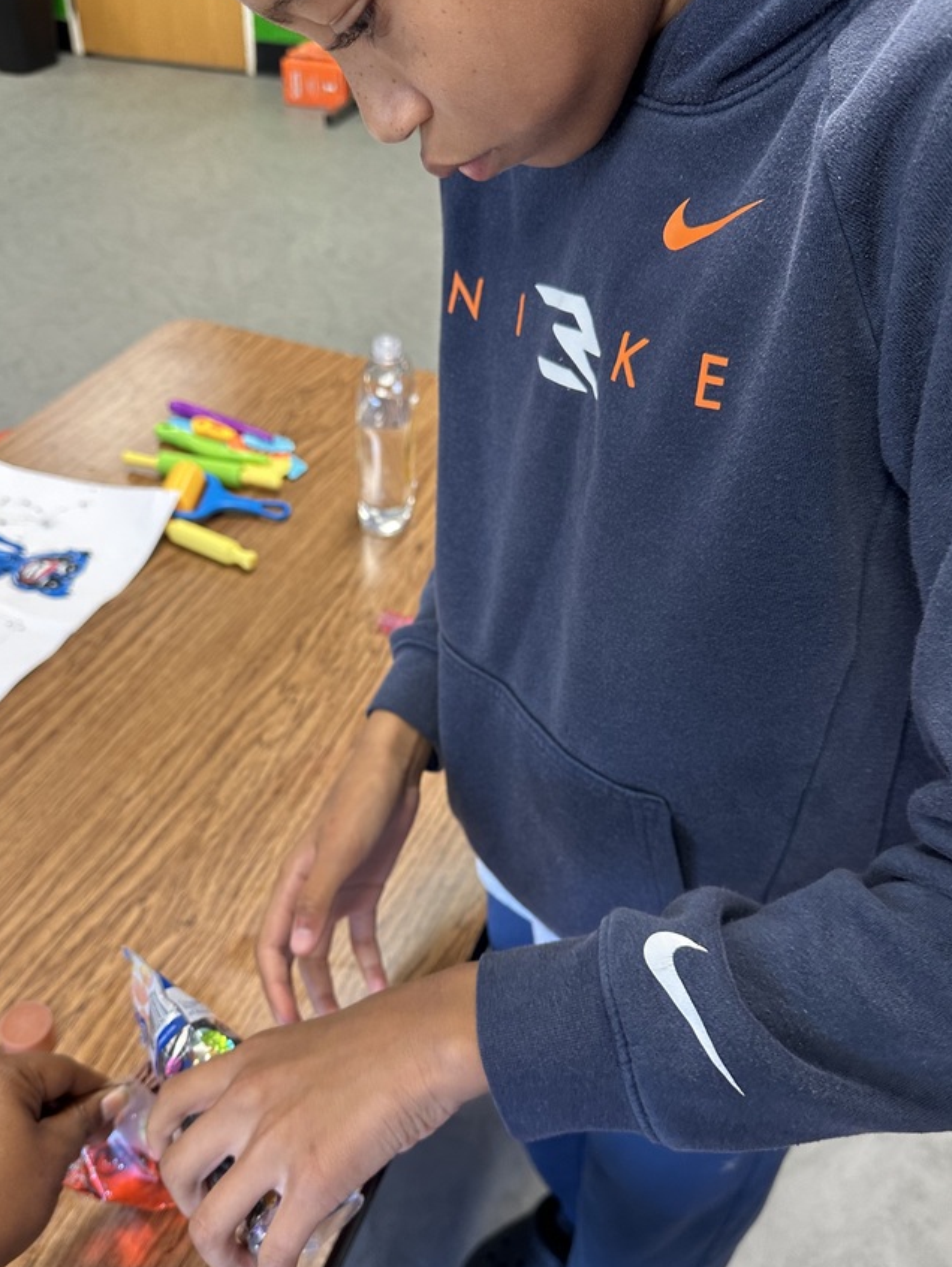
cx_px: 416
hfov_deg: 48.1
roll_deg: -2.4
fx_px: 1063
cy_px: 699
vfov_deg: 61.5
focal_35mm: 29
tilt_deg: -41.5
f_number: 1.78
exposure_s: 1/60
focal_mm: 6.86
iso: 200
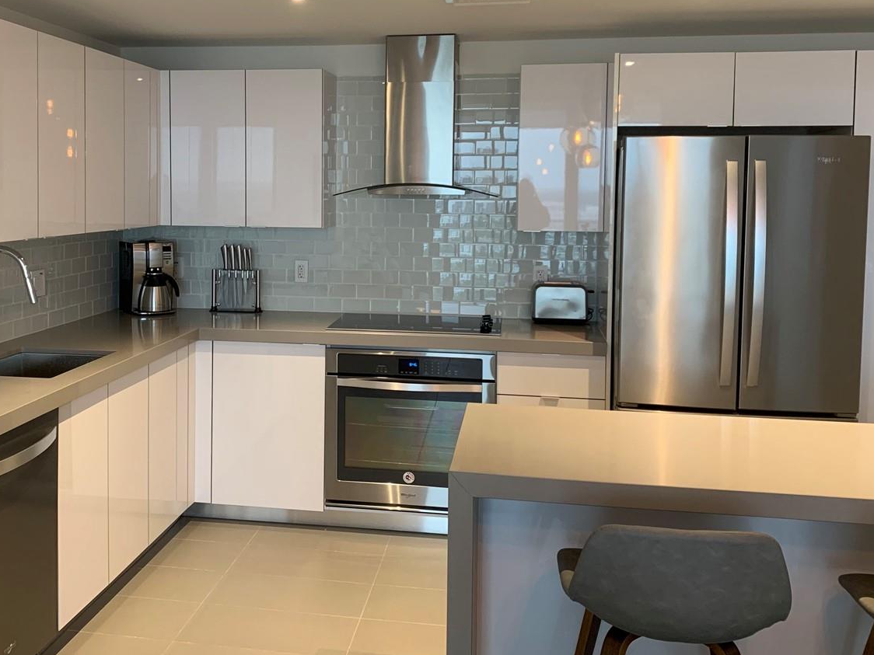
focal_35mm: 37
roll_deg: -1.5
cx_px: 352
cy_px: 246
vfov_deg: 38.4
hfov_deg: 49.8
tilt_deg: -3.6
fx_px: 934
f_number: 1.8
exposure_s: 1/60
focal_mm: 4.25
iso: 160
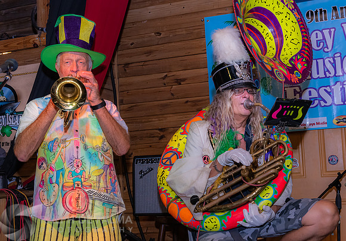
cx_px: 181
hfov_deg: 37.3
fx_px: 513
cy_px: 130
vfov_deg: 26.5
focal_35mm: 53
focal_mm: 40
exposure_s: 1/160
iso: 2000
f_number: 5.6
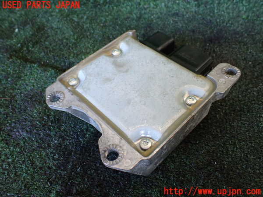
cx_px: 132
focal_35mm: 30
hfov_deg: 60.0
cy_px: 98
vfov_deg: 46.8
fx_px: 228
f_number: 2.3
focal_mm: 5.4
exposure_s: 1/125
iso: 800
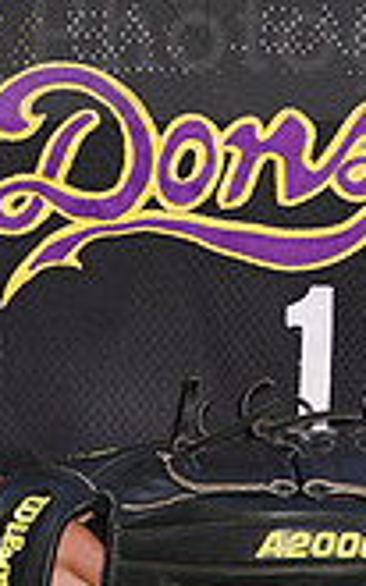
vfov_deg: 3.6
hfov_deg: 2.2
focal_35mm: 586
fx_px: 9360
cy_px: 7
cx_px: 279
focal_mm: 164
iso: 100
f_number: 7.1
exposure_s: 1/200
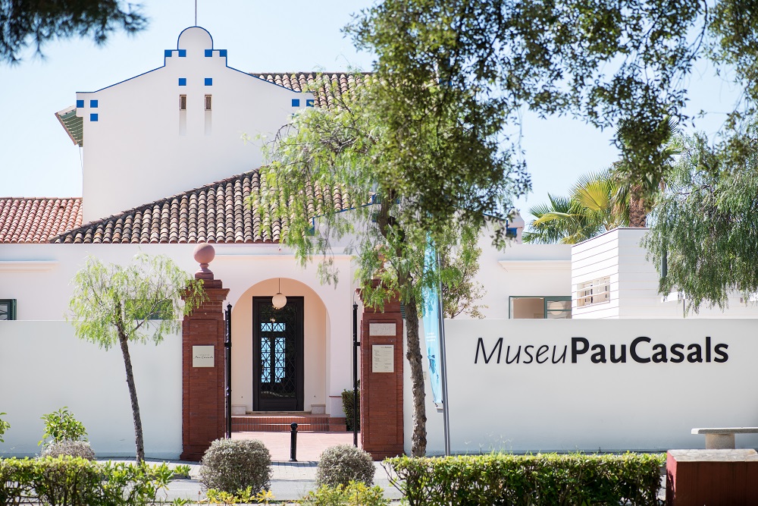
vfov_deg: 13.0
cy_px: 253
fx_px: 2211
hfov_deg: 19.5
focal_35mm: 105
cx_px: 379
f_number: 5.6
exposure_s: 1/500
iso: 100
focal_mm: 105
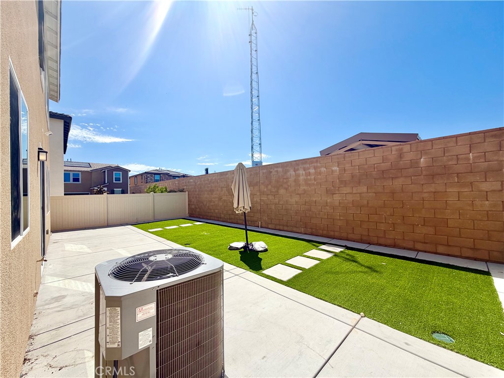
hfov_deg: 102.1
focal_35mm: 14
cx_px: 252
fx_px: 204
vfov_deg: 85.7
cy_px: 189
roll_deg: +1.4
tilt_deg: +0.7
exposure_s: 1/1613
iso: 20
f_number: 2.2
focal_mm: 2.22
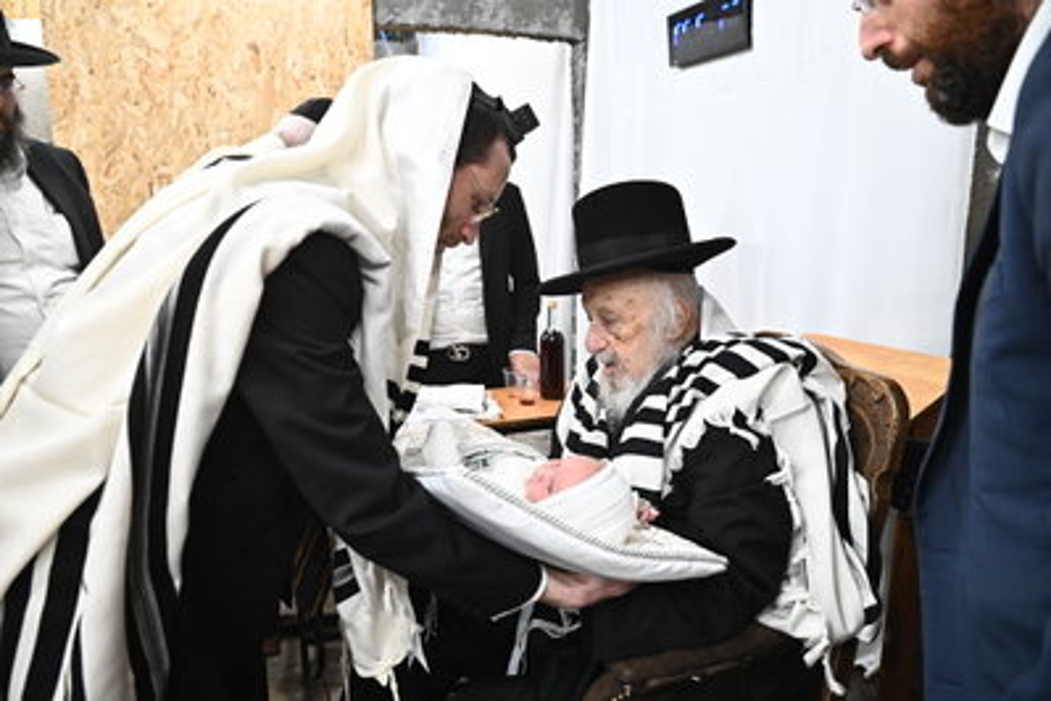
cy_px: 350
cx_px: 526
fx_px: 701
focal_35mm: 24
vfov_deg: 53.1
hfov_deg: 73.7
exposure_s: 1/200
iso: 3200
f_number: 4
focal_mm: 24
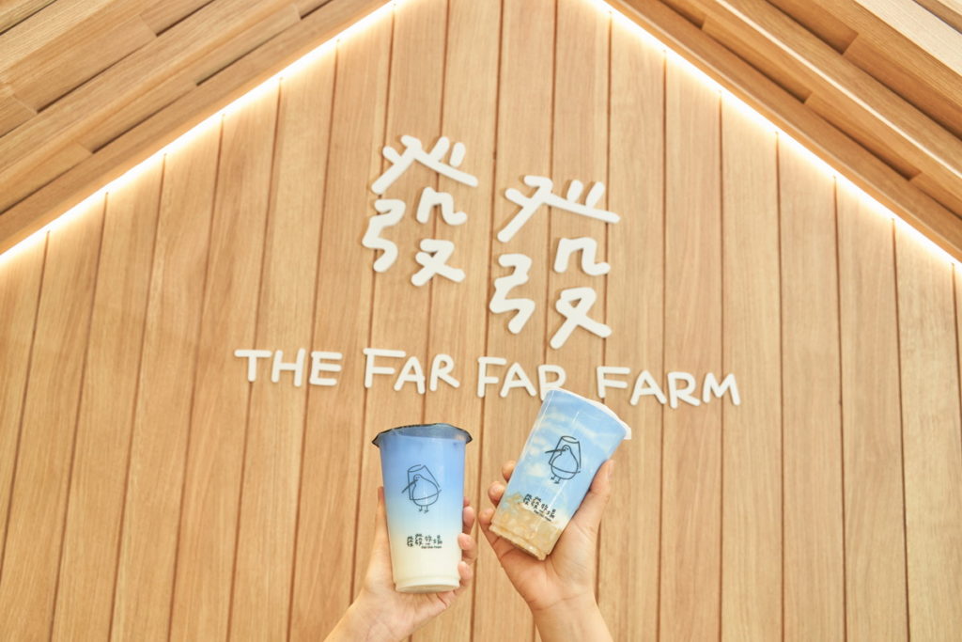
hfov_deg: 60.3
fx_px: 828
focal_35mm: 31
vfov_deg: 42.3
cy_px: 321
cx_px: 481
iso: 1000
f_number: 5.6
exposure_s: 1/125
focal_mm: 31
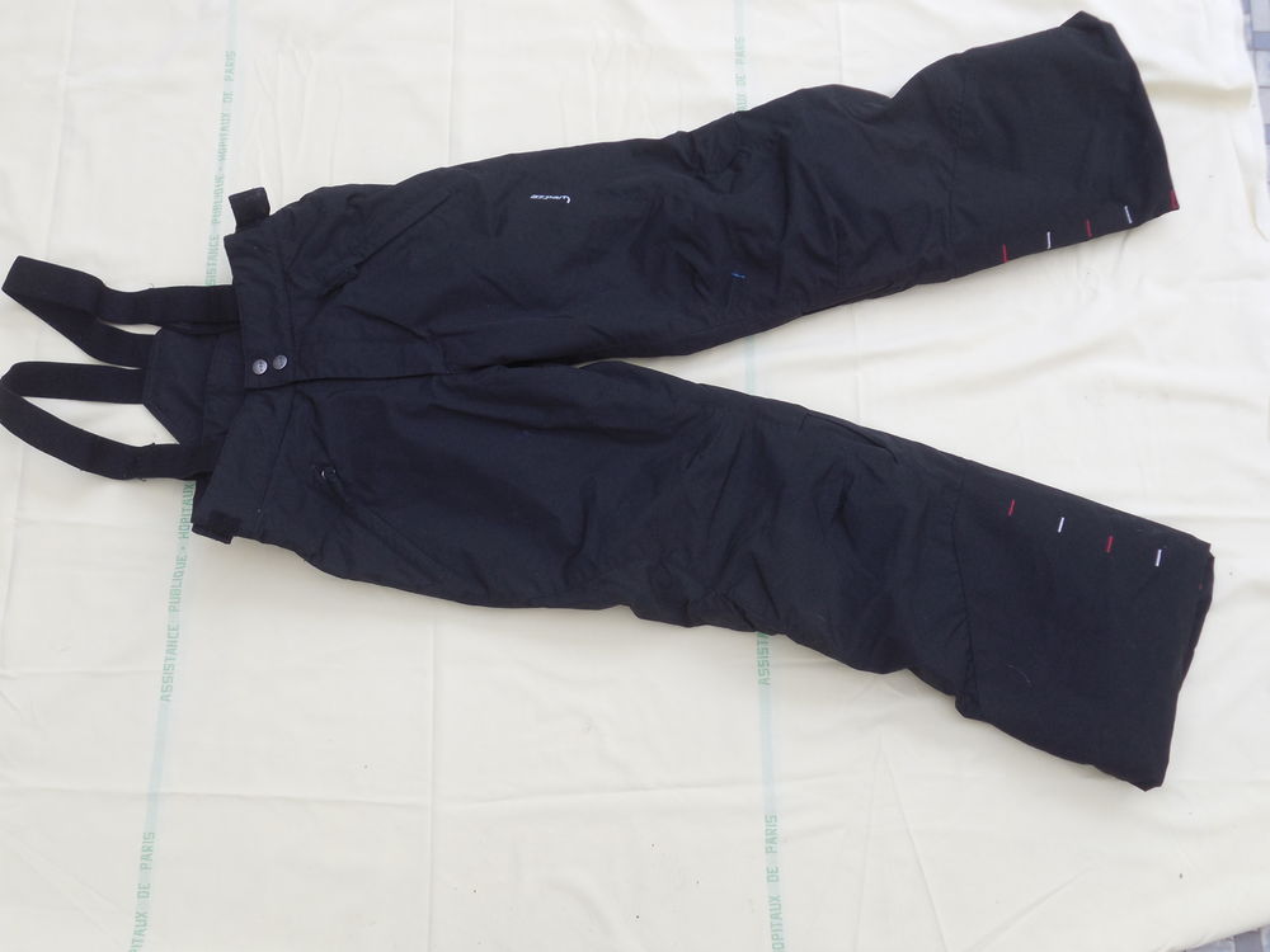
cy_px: 476
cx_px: 635
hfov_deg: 54.0
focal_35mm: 34
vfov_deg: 41.8
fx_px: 1247
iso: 140
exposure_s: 1/30
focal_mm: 6
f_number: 3.9
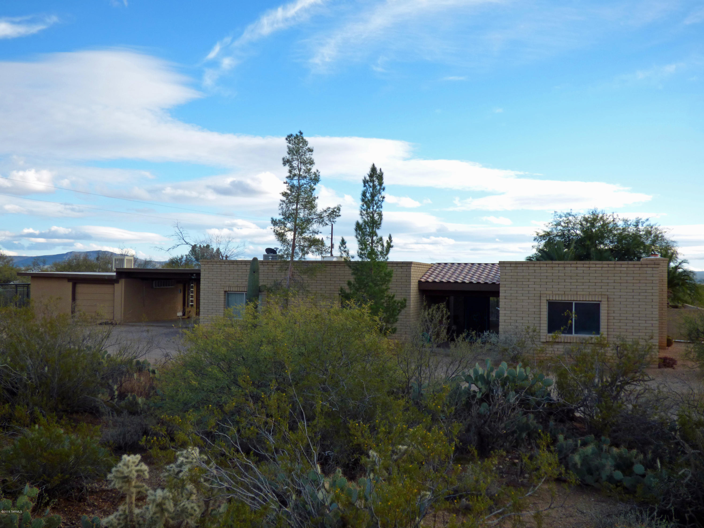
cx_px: 352
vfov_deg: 37.7
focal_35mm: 38
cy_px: 264
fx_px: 773
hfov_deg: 49.0
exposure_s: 1/500
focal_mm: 6.8
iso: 100
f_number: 3.5
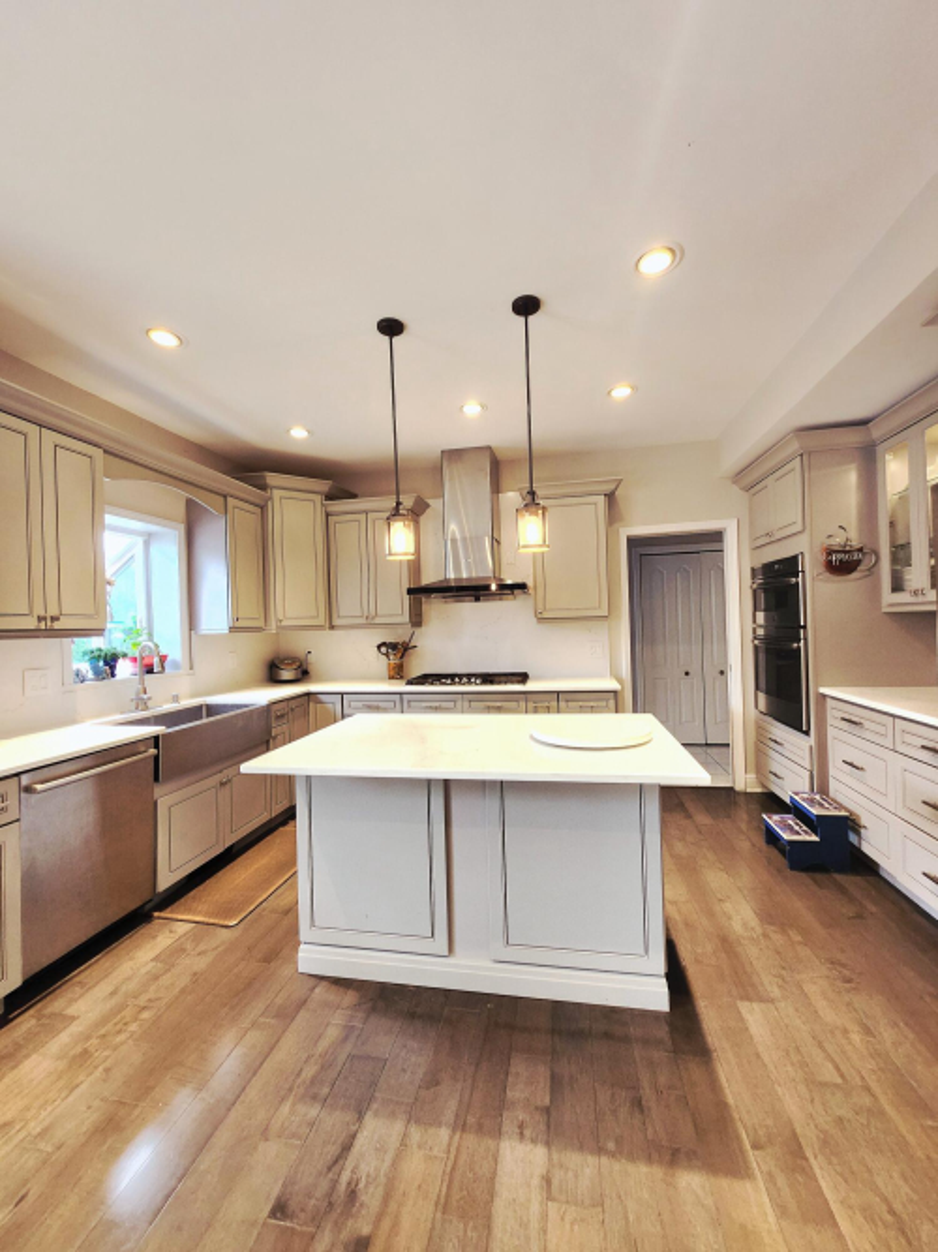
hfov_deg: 89.9
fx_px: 470
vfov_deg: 106.2
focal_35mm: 13
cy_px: 626
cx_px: 469
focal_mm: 1.74
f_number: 2.2
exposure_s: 1/60.2
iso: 160
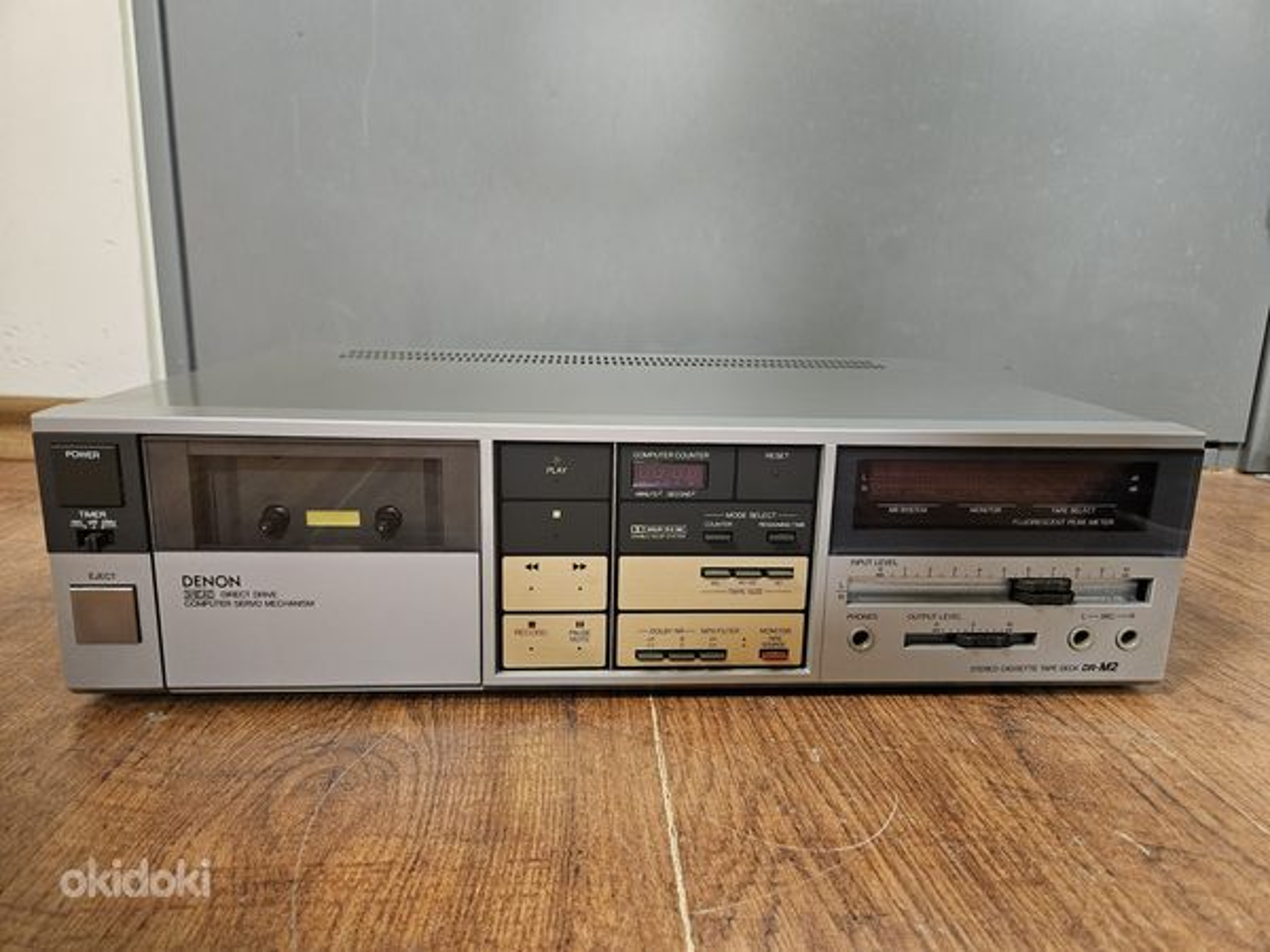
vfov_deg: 58.9
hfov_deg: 73.9
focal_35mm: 23
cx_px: 635
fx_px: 844
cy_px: 476
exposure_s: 1/50
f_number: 1.8
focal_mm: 5.4
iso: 800
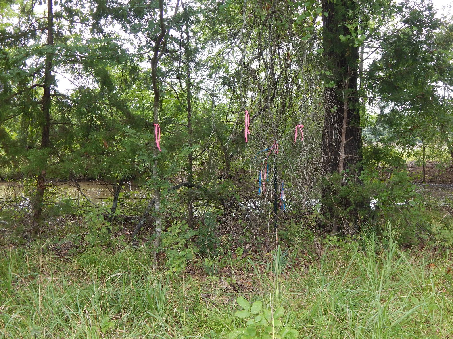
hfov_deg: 43.9
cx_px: 226
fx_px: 563
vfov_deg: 33.6
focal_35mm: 43
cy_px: 170
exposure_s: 1/100
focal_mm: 7.7
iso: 125
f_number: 3.6
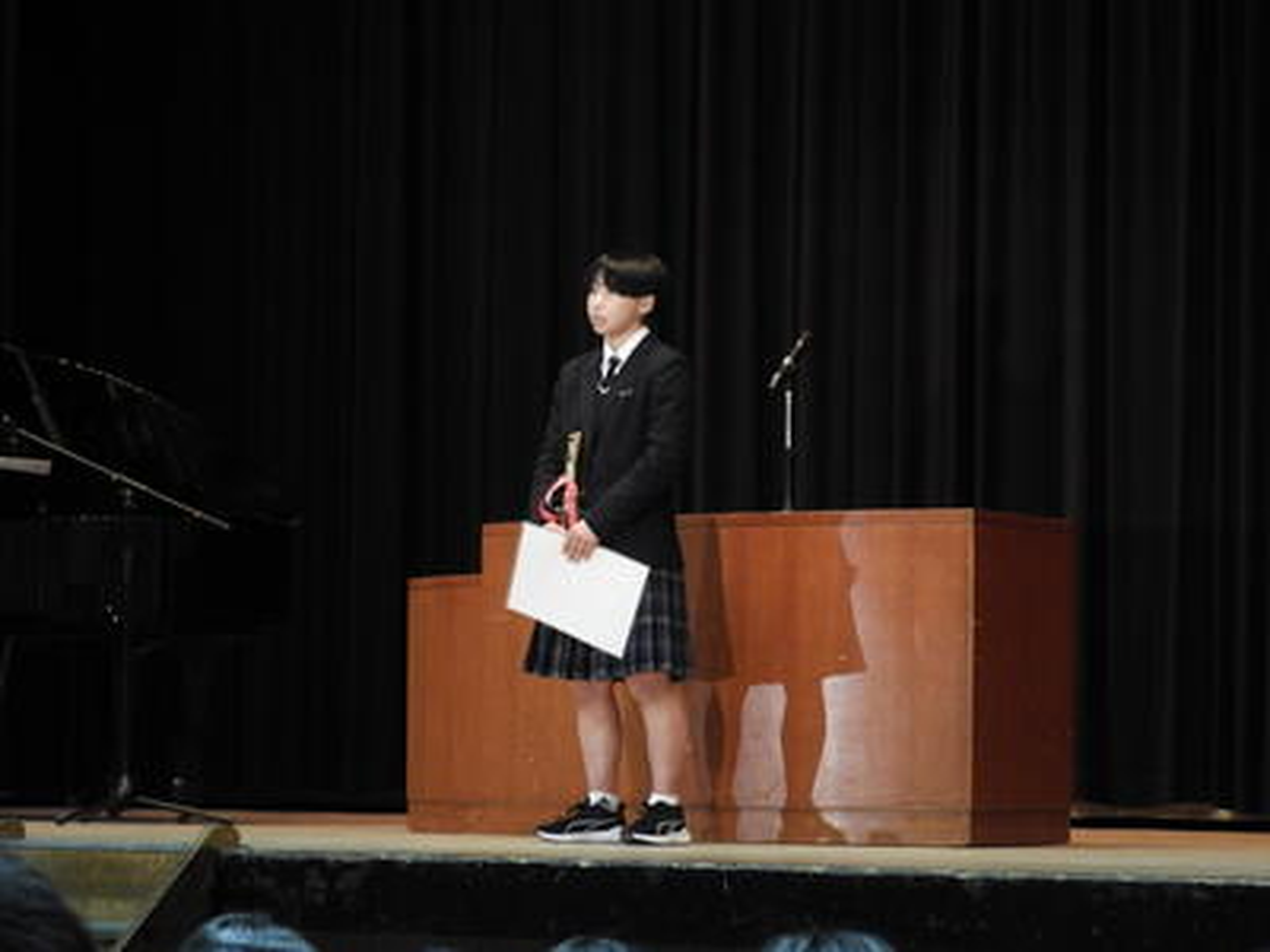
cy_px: 476
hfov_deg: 14.6
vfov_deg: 11.0
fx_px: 4953
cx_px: 635
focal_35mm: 135
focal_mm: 24.2
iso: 800
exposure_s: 1/25
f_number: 5
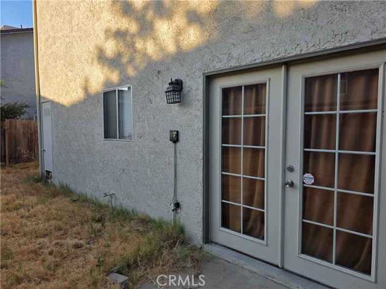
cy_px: 144
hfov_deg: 73.9
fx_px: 256
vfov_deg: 58.9
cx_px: 193
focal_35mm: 23
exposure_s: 1/1550
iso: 80
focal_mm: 6.3
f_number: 1.7
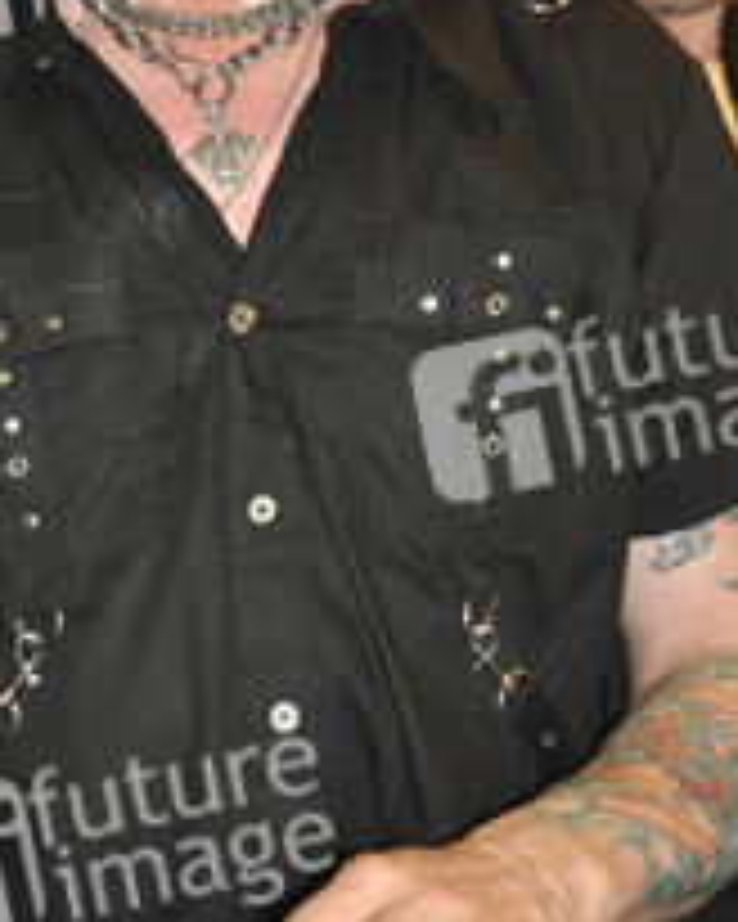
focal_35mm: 132
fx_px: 3604
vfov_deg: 14.5
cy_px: 171
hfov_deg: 11.7
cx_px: 234
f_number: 4.8
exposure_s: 1/60
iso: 800
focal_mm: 48
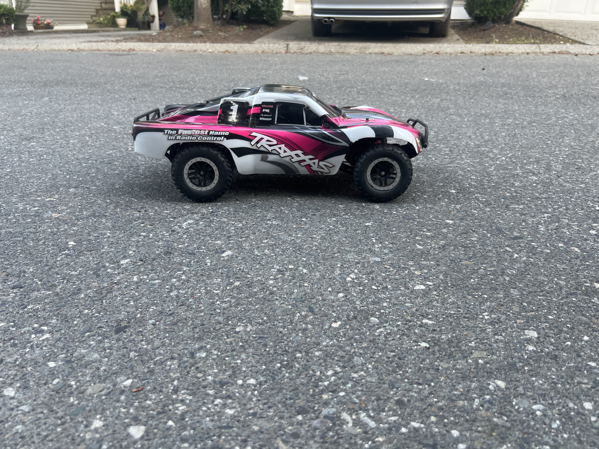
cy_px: 224
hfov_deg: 67.3
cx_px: 300
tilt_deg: -24.9
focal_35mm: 26
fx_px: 450
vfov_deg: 53.1
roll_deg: -1.0
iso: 80
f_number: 1.5
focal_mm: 5.7
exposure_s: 1/121
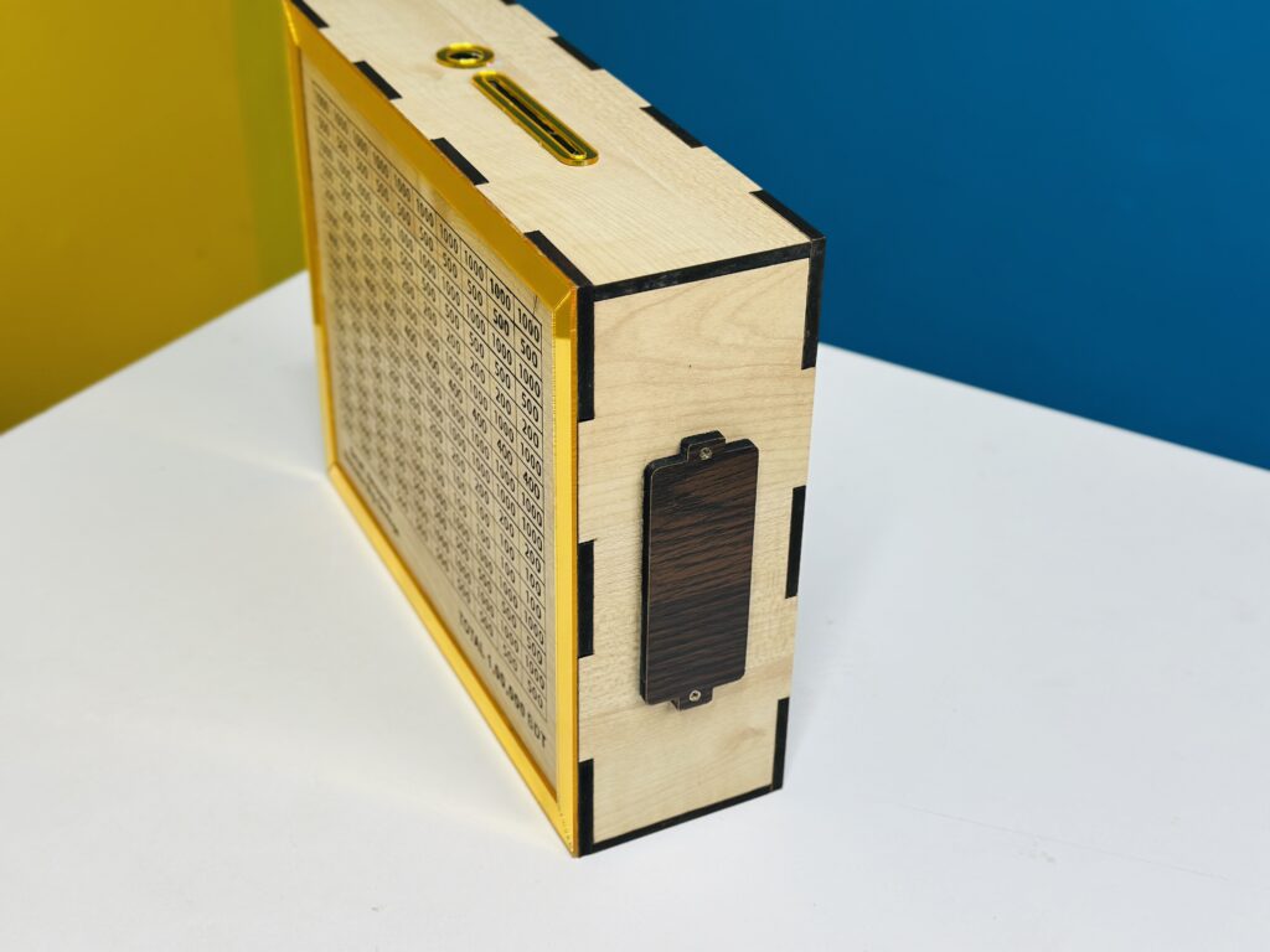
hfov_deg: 39.7
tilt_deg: -31.9
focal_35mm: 48
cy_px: 476
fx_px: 1761
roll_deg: -0.9
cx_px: 635
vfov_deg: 30.3
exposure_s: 1/100
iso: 125
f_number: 1.78
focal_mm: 6.86
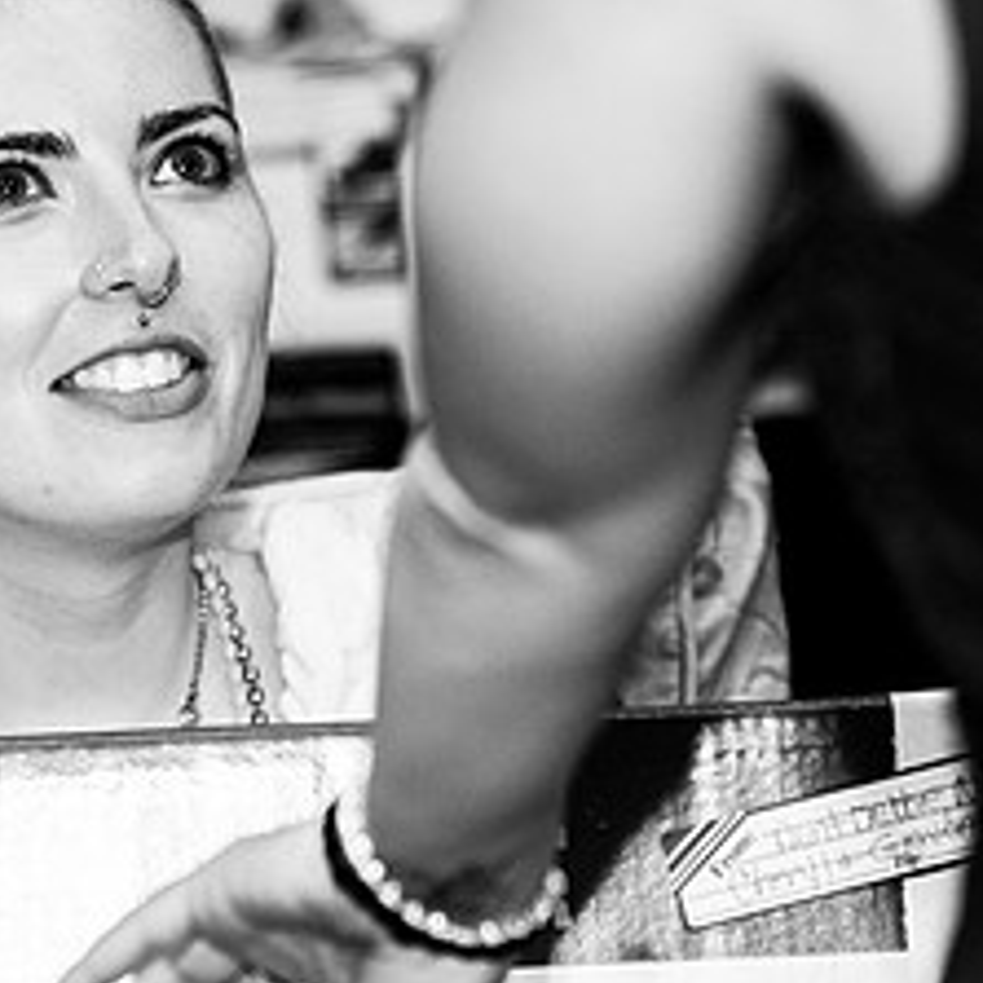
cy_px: 619
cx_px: 168
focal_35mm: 265
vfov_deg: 6.6
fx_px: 8514
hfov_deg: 6.6
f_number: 4
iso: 640
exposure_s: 1/200
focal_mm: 120
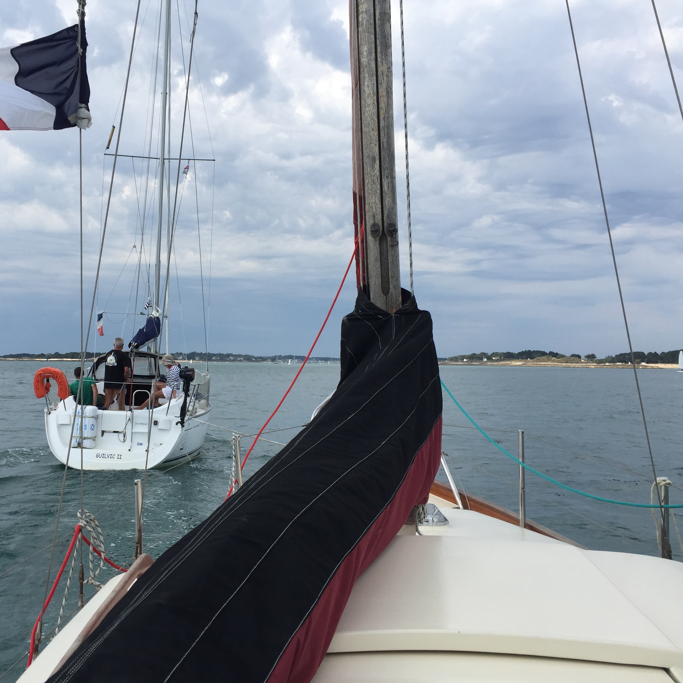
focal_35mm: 35
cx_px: 249
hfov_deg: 46.7
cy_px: 347
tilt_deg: +2.4
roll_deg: +0.2
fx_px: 781
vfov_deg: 47.2
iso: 32
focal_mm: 4.15
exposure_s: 1/2083
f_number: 2.2
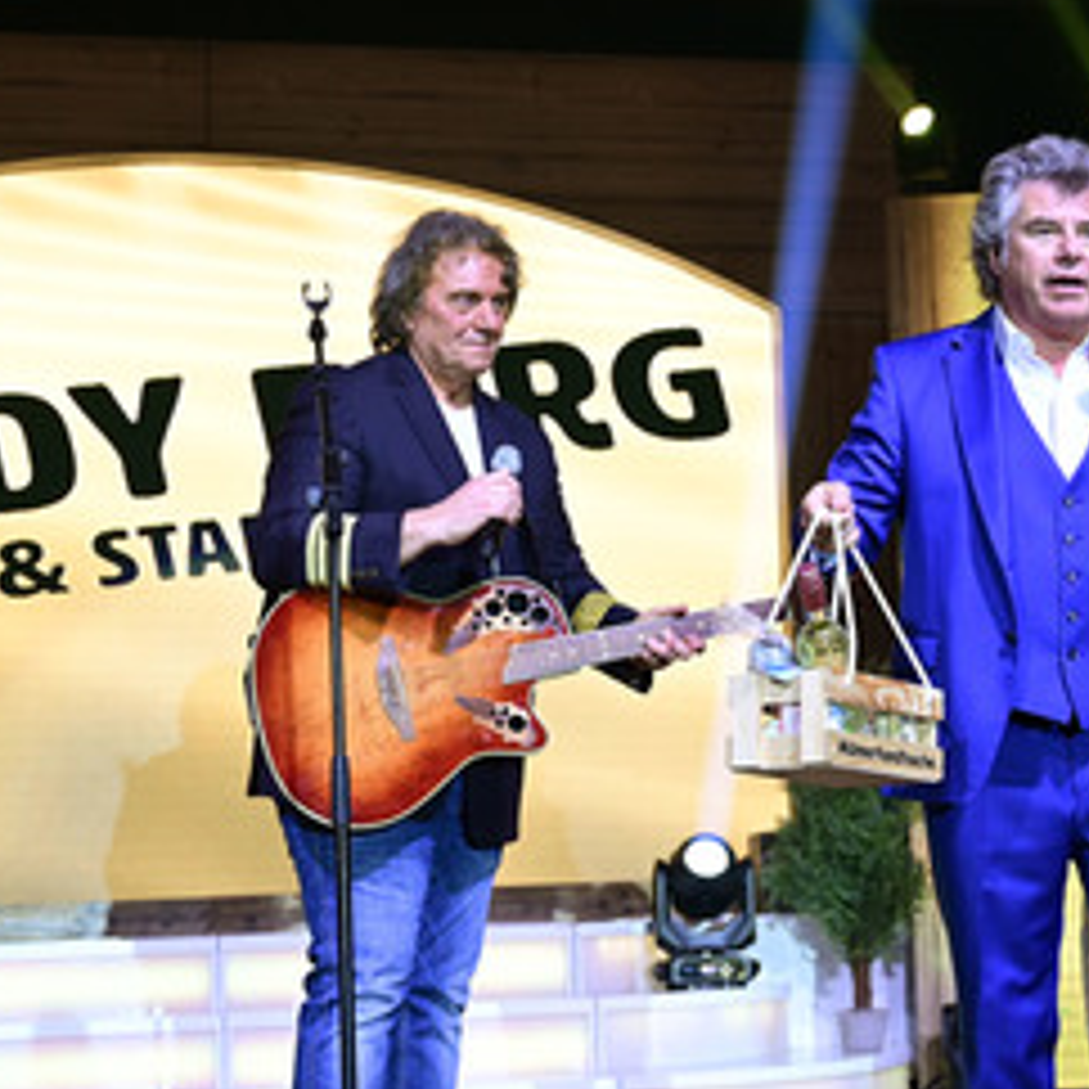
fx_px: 2313
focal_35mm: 65
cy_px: 495
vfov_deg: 26.5
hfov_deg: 26.4
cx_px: 695
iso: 2000
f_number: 4
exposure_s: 1/250
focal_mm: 41
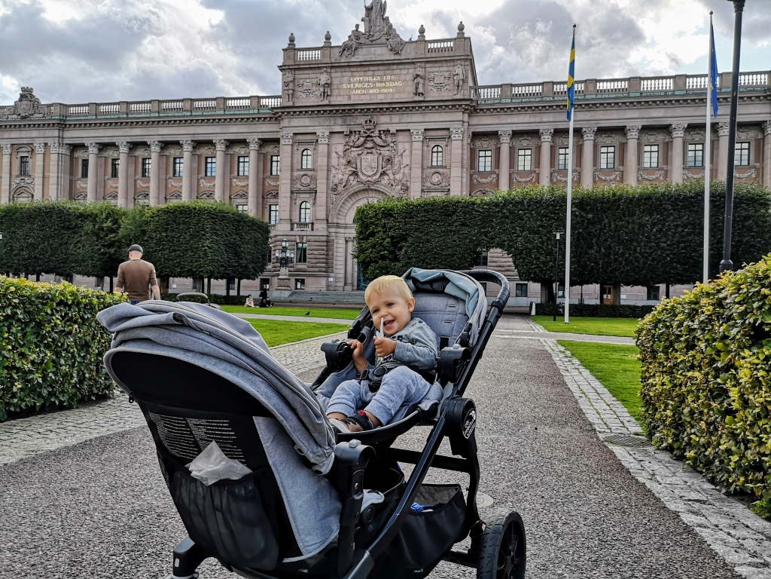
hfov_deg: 65.3
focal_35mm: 27
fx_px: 601
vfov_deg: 51.4
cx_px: 386
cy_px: 290
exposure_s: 1/1134
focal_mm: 3.95
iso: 50
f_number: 1.8
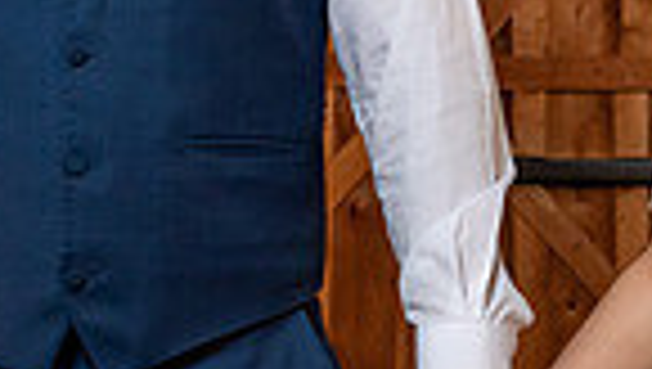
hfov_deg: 13.5
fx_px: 2752
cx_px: 481
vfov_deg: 7.7
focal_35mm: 159
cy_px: 70
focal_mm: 37
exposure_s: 1/100
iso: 2000
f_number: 4
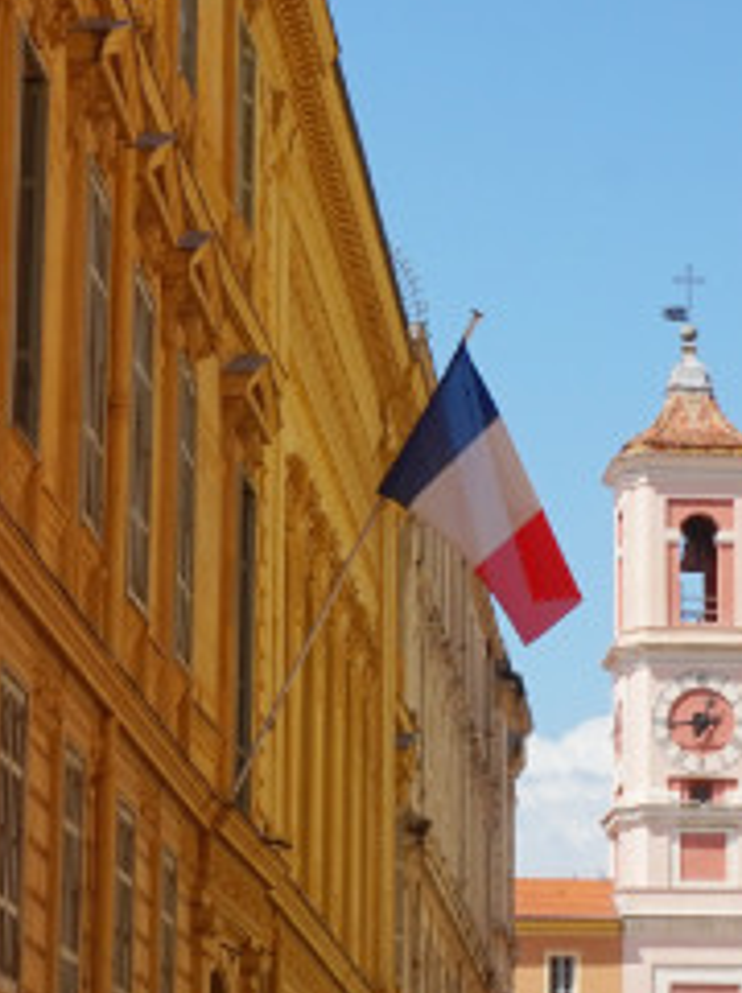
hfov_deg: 9.9
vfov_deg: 13.3
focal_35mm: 149
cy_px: 307
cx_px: 672
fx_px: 4258
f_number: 14
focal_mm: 31
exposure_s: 1/125
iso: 100
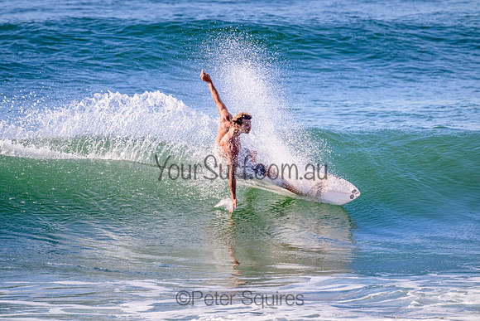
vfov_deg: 1.7
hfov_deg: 2.6
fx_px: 10669
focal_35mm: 800
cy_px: 160
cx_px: 240
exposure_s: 1/2000
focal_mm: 800
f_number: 11
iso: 1250
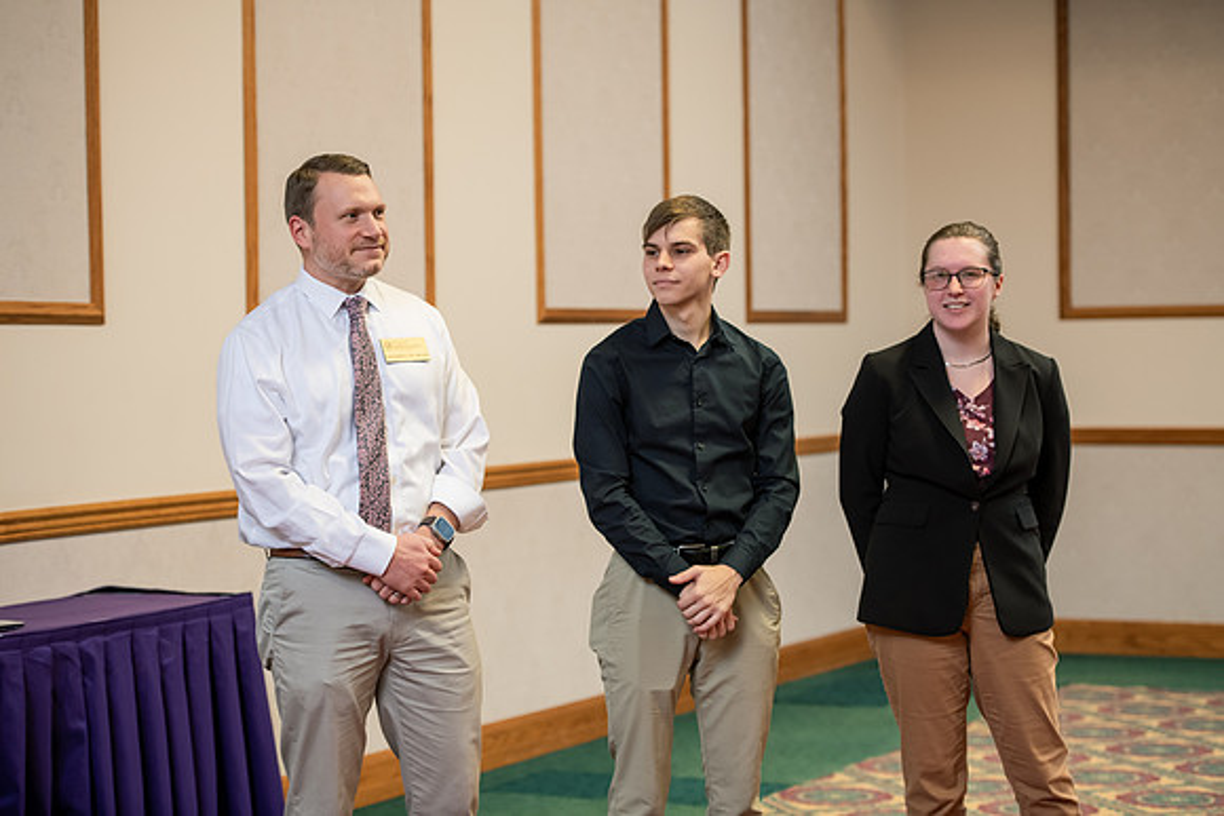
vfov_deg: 16.1
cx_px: 612
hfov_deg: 23.9
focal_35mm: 85
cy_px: 408
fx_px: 2891
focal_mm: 85
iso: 1000
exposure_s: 1/125
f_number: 3.2
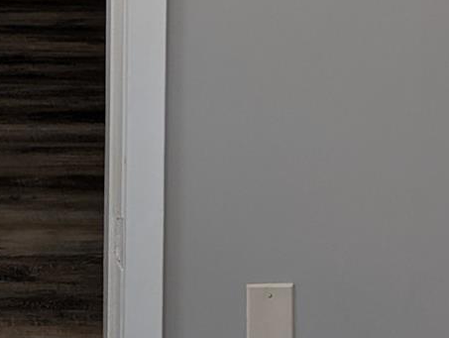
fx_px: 1403
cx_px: -122
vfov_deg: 12.4
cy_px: -288
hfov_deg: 17.2
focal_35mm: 108
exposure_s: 1/46.5
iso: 87
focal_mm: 6.81
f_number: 1.85
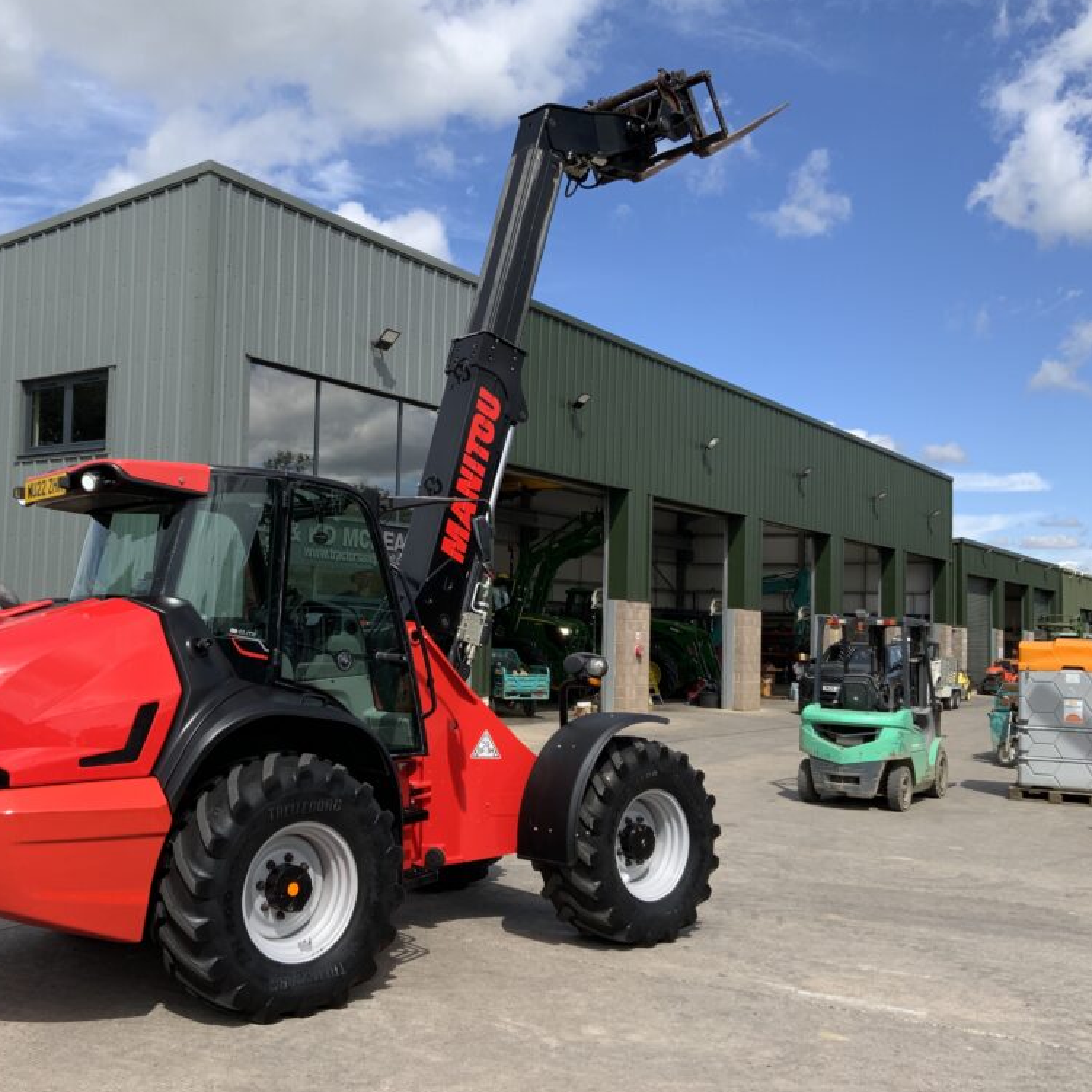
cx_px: 402
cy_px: 555
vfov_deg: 47.2
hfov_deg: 46.8
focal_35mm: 35
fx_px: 1249
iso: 16
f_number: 1.8
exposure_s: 1/1848
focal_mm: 3
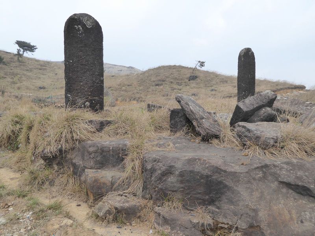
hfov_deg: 61.7
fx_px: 264
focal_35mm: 29
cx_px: 158
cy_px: 118
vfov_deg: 48.2
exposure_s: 1/500
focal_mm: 5
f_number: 3.5
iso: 160
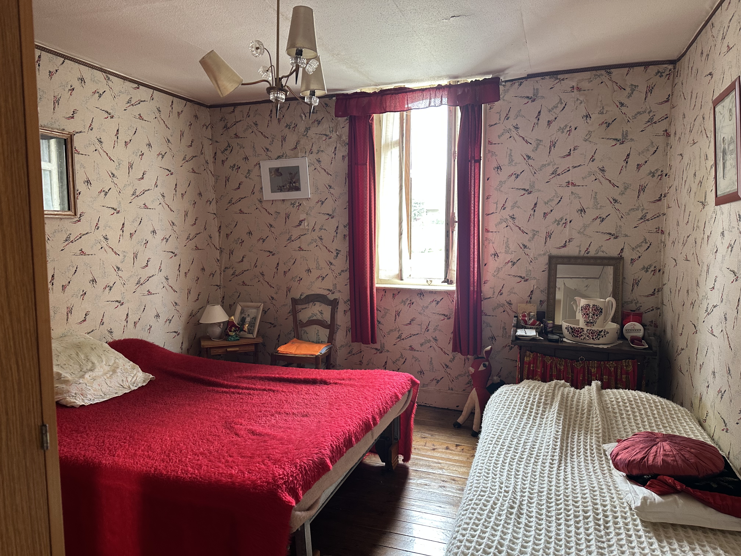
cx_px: 370
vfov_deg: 56.8
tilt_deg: -5.6
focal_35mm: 24
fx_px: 514
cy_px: 278
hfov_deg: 71.6
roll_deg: -0.3
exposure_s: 1/50
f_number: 1.78
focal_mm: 6.86
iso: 160
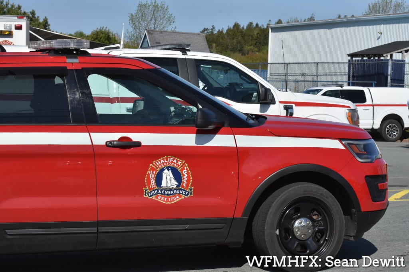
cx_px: 204
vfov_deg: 13.0
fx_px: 1192
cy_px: 136
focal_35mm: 105
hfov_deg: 19.5
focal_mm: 70
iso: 500
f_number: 11
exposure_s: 1/1000
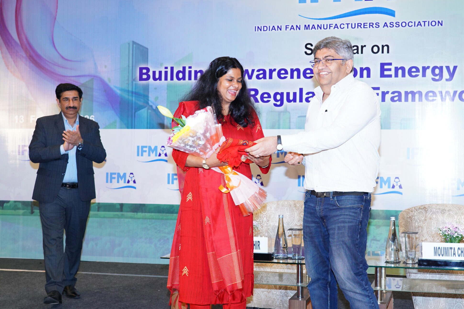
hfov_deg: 37.4
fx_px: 683
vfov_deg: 25.5
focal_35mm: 53
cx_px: 276
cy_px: 143
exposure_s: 1/160
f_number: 5
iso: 1600
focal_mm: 40
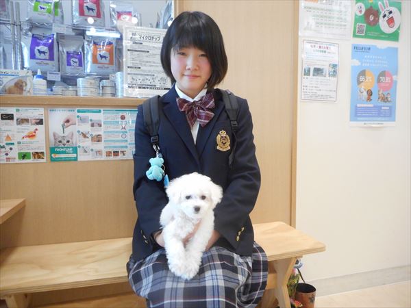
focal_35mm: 25
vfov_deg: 54.9
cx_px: 206
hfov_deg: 69.4
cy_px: 154
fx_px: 297
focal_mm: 4.5
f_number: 3.7
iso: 400
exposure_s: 1/30
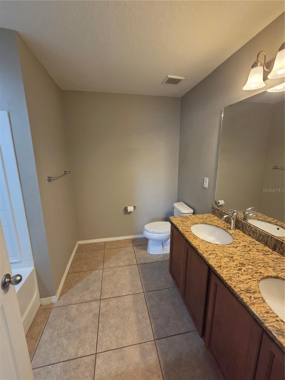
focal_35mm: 13
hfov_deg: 89.9
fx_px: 143
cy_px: 190
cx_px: 142
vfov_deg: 106.2
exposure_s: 1/60
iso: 320
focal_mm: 2.2
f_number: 2.2
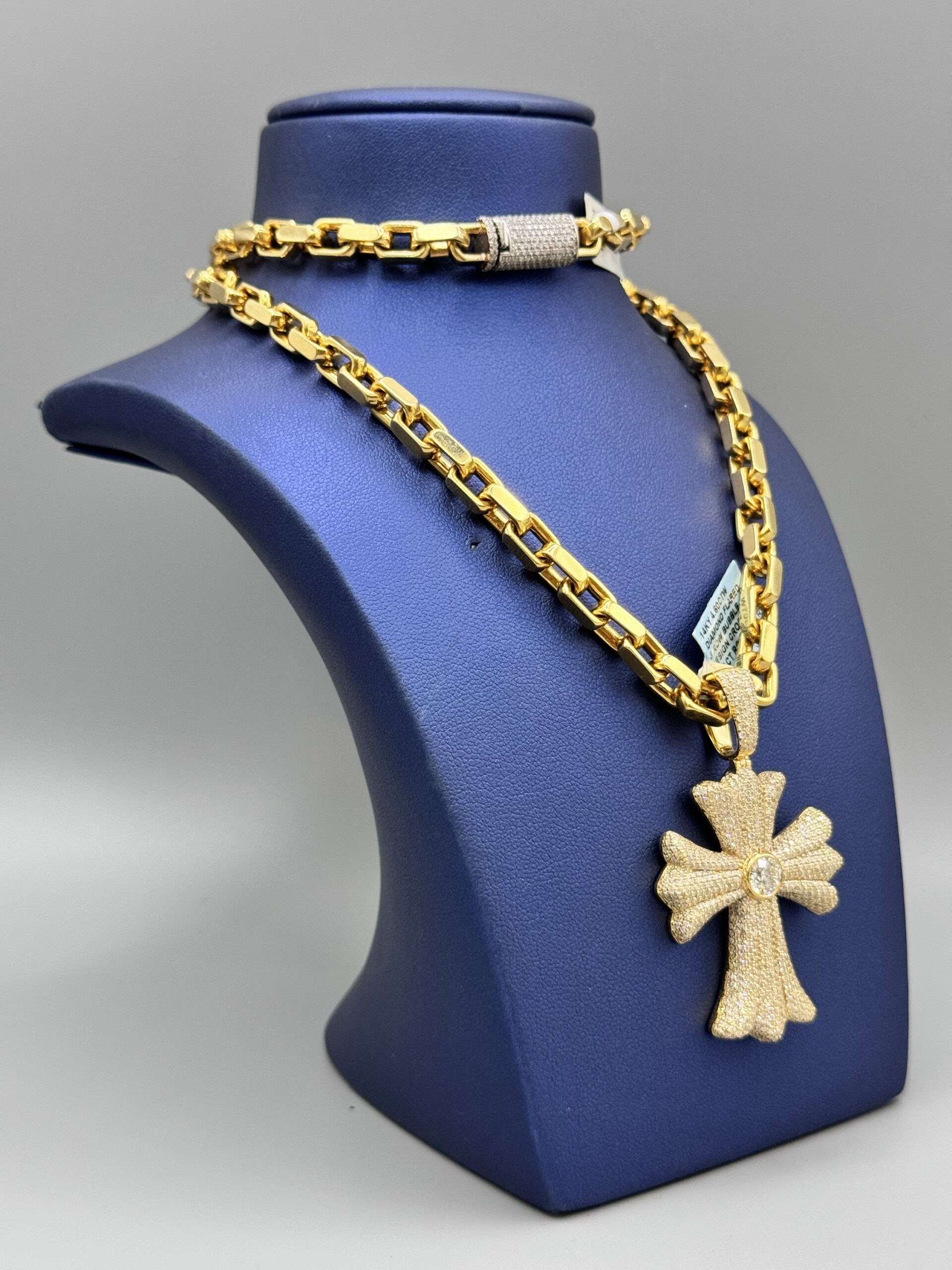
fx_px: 1760
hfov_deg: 30.3
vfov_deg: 39.7
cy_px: 635
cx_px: 476
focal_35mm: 48
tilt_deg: -7.9
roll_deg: +1.3
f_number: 1.78
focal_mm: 6.86
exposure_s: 1/60
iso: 250
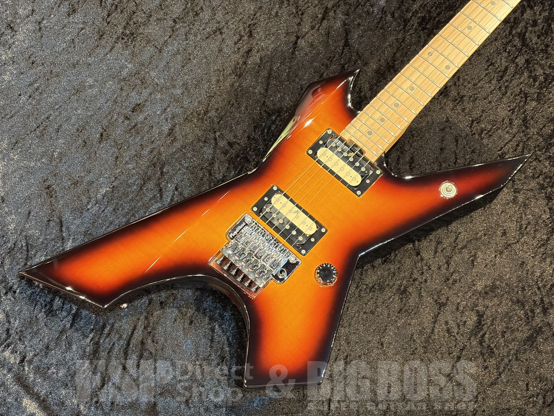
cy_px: 208
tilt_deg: -69.8
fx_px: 832
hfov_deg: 36.8
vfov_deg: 28.0
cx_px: 277
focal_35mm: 52
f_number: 1.6
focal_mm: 5.96
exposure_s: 1/40
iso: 200
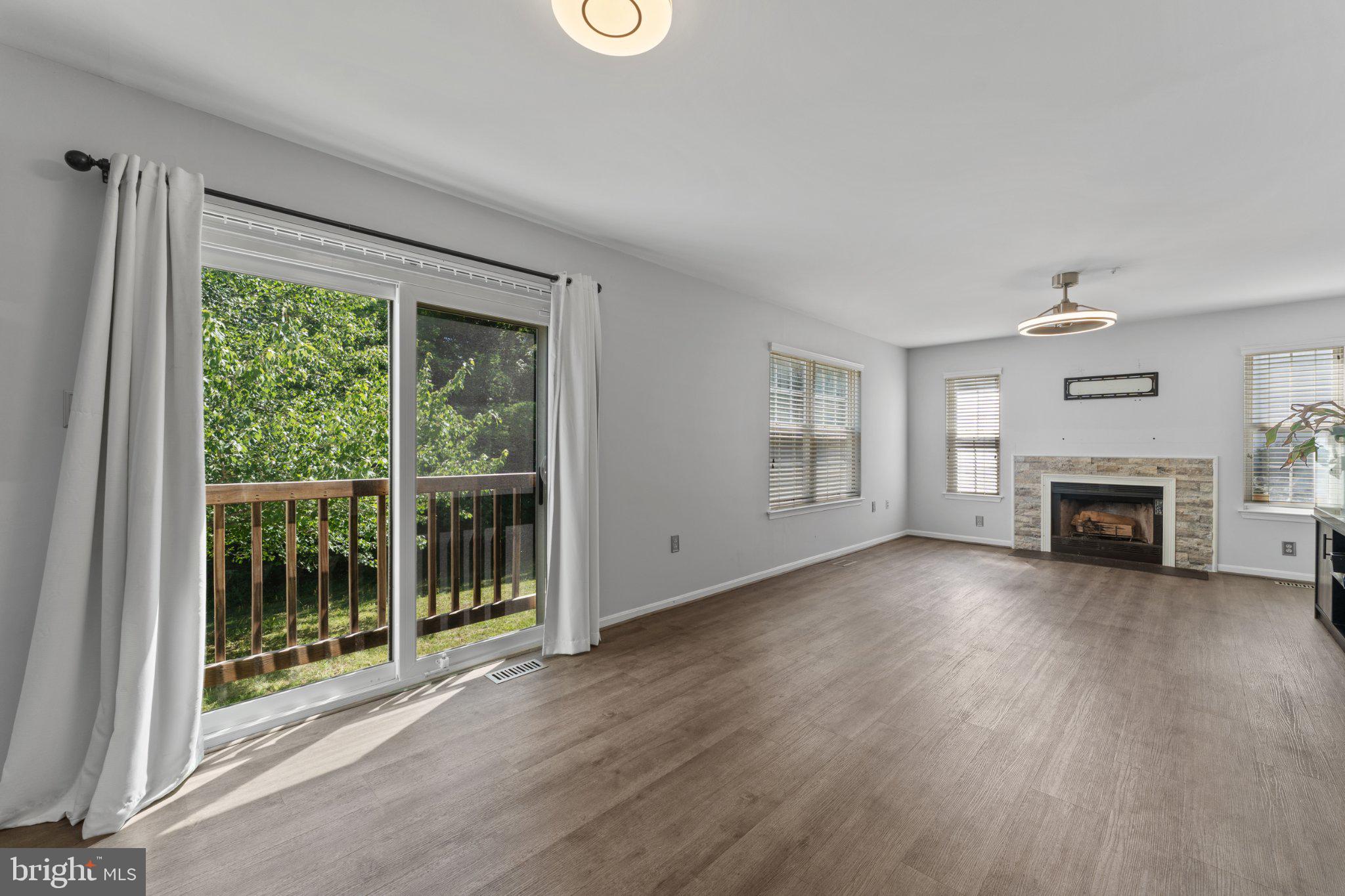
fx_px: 523
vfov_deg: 81.2
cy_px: 448
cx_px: 672
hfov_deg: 104.3
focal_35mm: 14
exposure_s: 1/25
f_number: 8
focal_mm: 14
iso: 100
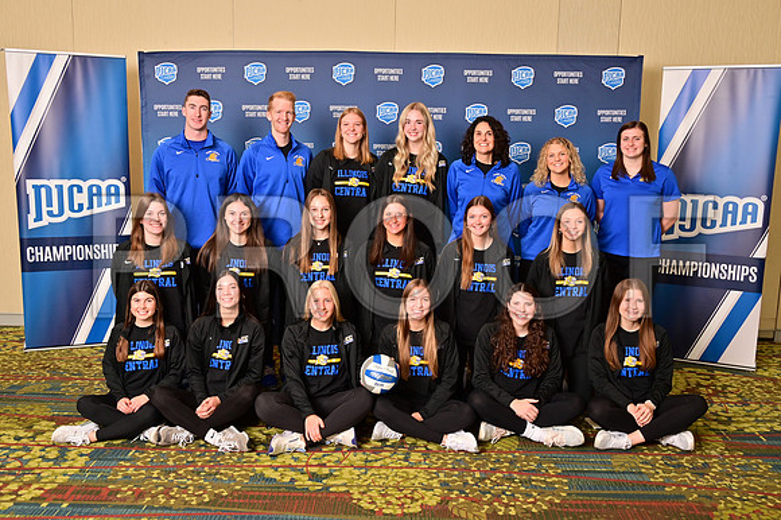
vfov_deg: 39.4
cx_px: 390
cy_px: 260
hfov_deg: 56.5
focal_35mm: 34
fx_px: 726
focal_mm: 33.5
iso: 400
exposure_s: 1/125
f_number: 10
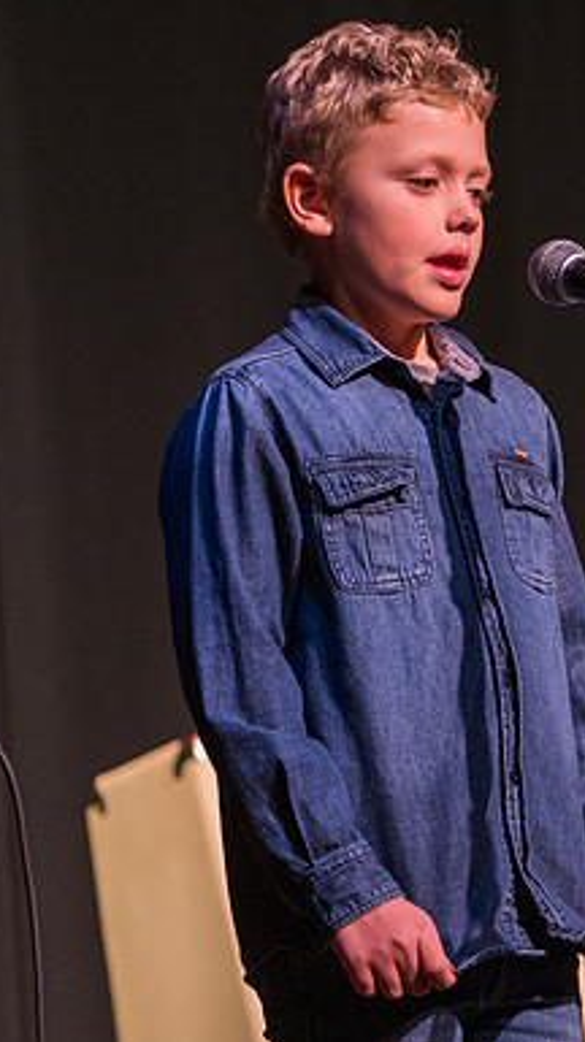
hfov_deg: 4.4
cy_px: 521
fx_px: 7599
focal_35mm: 275
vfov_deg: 7.9
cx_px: 636
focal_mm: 174
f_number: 4
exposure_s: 1/125
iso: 4000
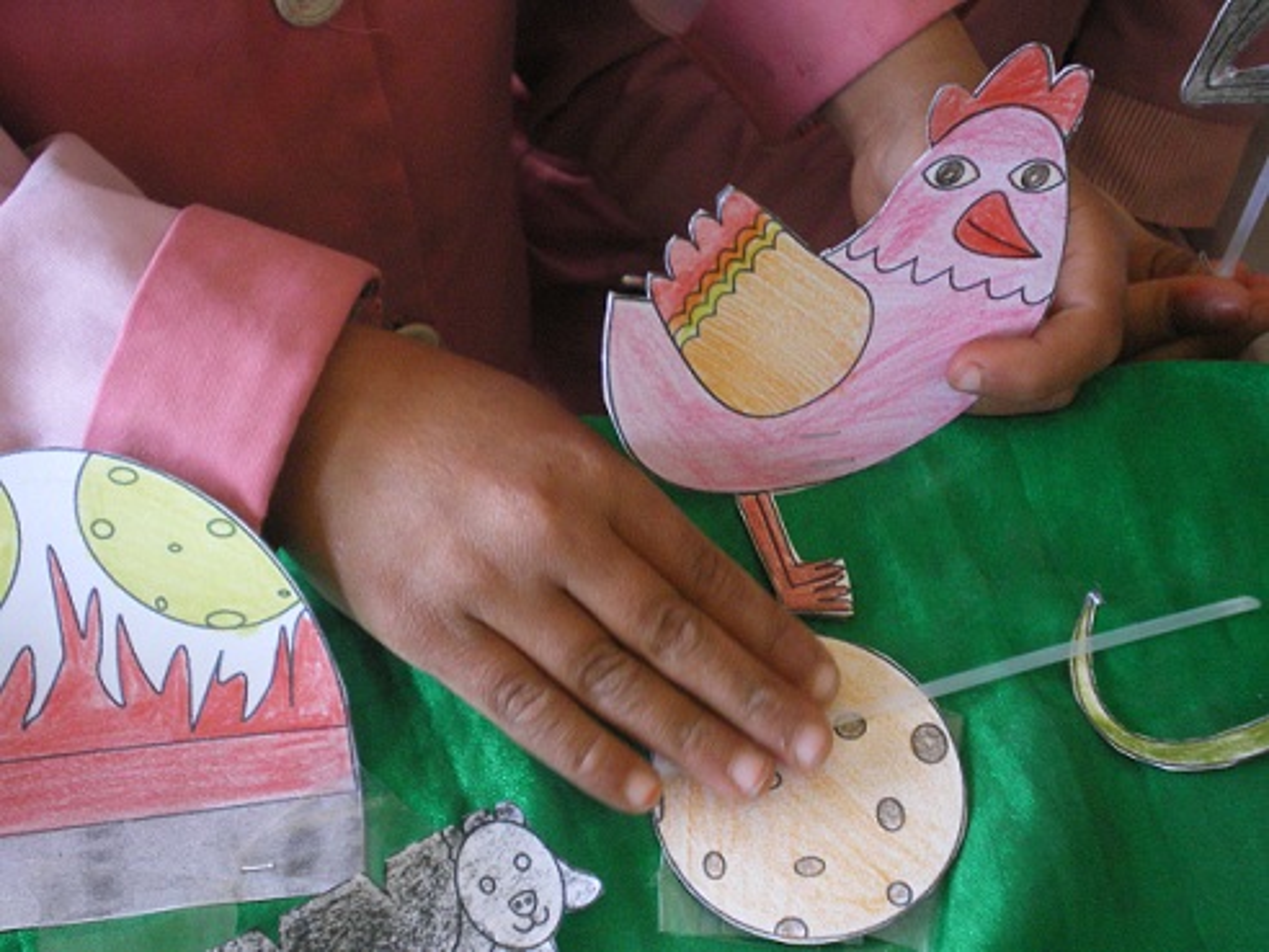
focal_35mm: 56
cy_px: 476
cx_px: 634
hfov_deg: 34.3
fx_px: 2053
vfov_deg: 26.1
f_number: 3.9
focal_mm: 9.3
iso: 400
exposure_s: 1/25
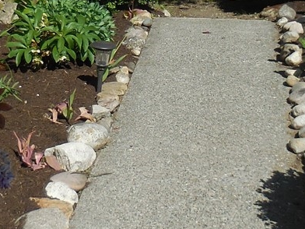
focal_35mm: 102
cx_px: 172
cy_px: 7
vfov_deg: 14.3
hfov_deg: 19.3
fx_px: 899
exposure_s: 1/500
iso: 125
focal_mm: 4.5
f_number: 6.6
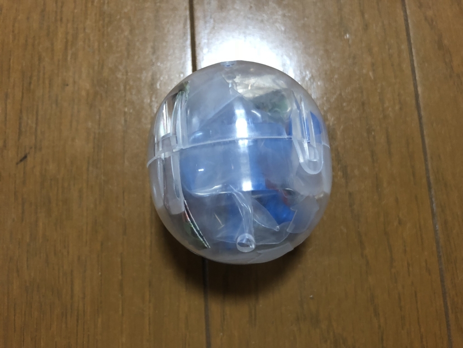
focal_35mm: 29
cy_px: 174
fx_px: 388
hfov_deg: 61.7
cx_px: 232
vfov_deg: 48.2
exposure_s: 1/7
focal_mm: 3.99
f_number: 1.8
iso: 80
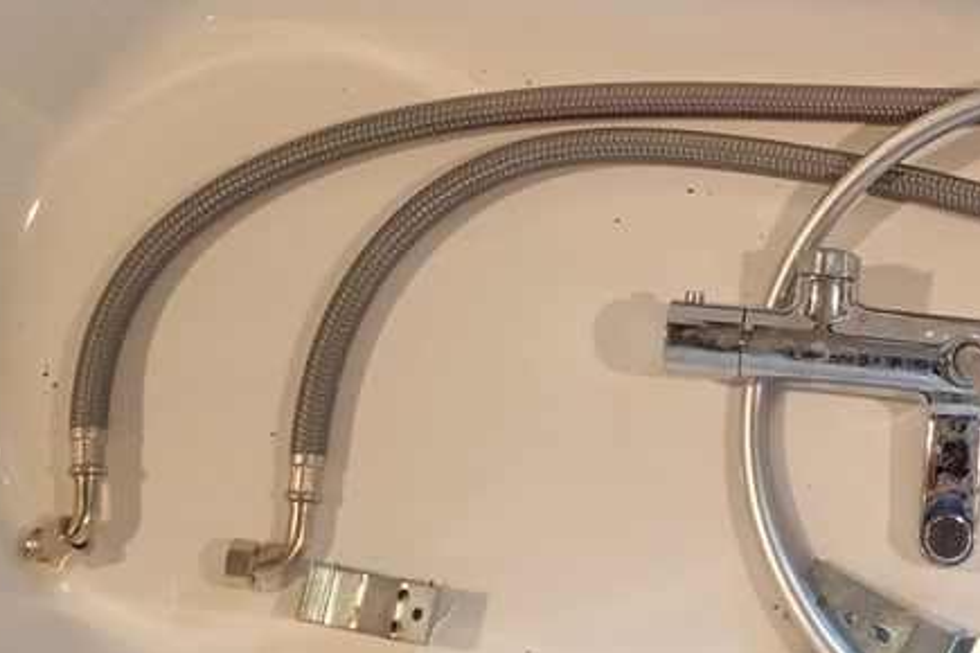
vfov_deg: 20.3
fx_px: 1824
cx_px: 946
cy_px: 359
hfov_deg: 28.5
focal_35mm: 67
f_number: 1.8
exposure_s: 1/20
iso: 1826
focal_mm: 4.27
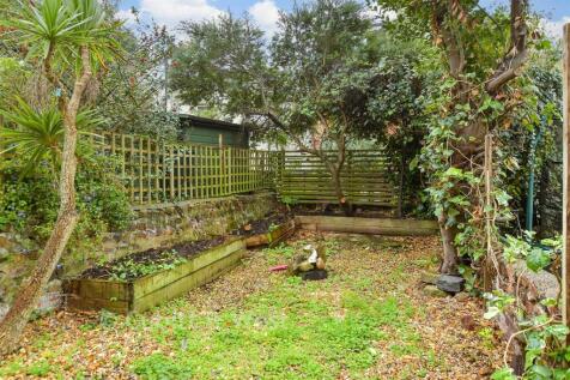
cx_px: 285
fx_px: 380
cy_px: 190
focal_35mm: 24
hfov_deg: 73.8
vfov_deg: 53.1
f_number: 6.3
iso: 400
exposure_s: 1/50
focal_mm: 16
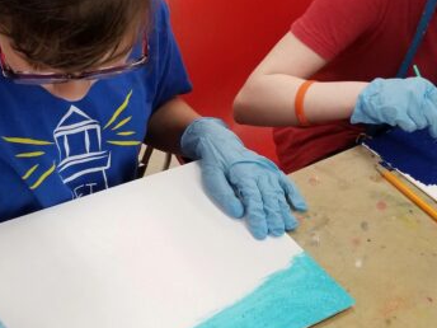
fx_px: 732
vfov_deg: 25.2
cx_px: 234
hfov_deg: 33.2
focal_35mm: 58
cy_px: 135
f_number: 1.7
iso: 320
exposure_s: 1/120
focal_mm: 4.25
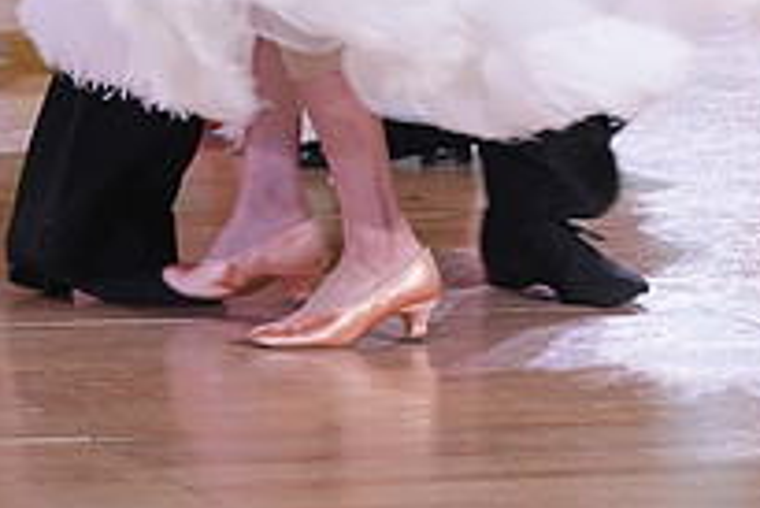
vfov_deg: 4.1
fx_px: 7056
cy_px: -397
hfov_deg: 6.2
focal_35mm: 334
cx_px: 347
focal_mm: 118
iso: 3200
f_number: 6.3
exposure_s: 1/250
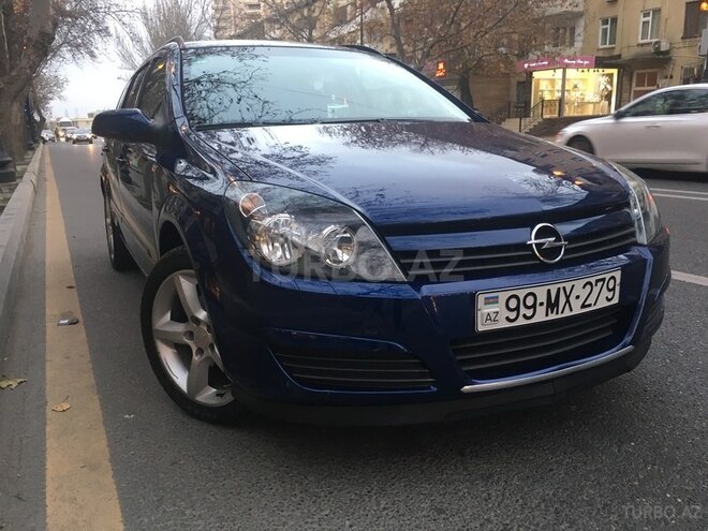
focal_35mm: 29
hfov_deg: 61.7
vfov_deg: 48.2
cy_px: 266
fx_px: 593
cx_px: 354
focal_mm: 4.15
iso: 80
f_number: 2.2
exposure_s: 1/33
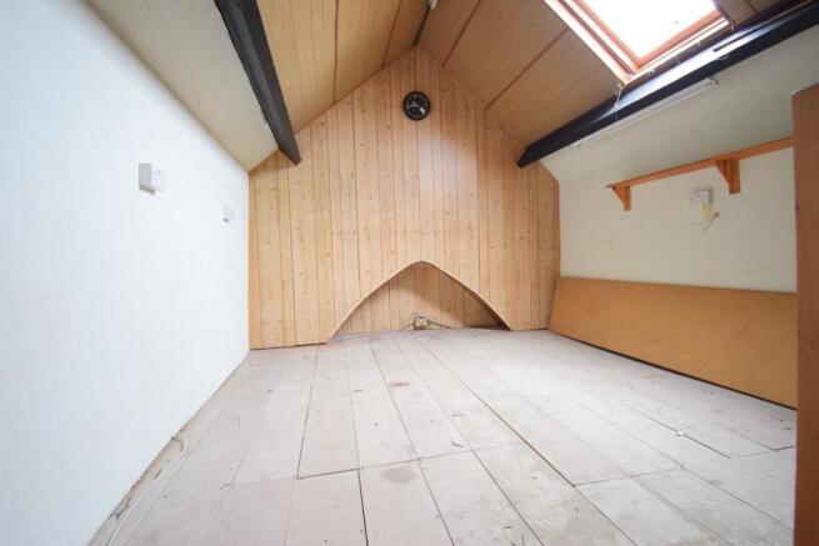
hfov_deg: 95.0
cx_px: 410
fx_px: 375
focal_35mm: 16
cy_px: 273
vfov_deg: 72.1
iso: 3600
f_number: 4.8
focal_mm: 11
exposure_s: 1/60
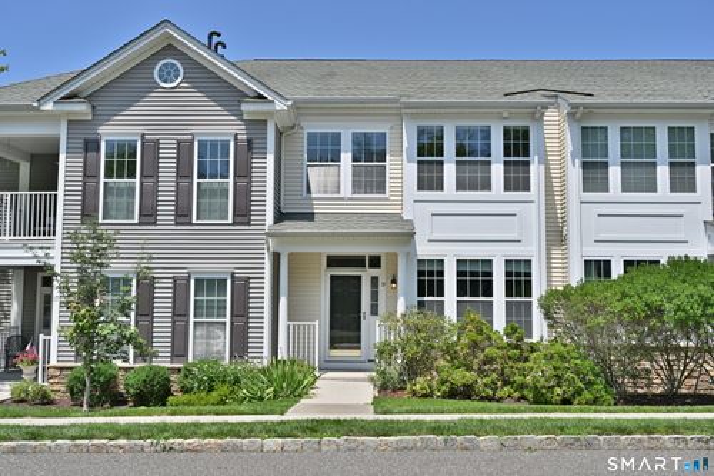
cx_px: 357
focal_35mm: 33
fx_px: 654
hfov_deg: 57.2
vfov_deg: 39.9
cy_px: 238
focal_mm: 33
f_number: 8
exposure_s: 1/2000
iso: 800
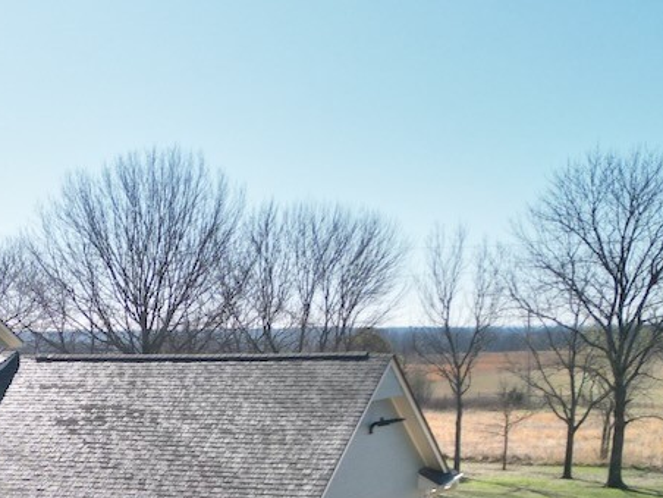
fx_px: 1302
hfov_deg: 27.9
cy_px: 552
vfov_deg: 20.6
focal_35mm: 68
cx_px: 122
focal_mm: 6.72
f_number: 1.7
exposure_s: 1/2000
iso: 200
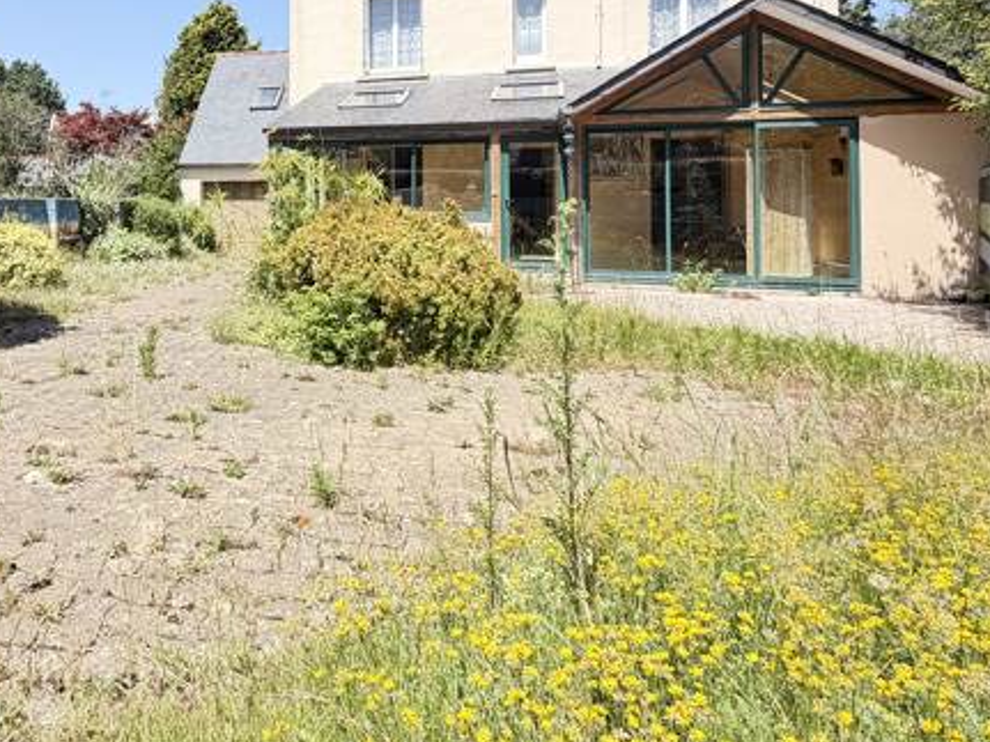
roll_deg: +0.3
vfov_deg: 50.9
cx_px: 262
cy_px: 188
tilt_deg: +2.2
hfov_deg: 63.8
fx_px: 743
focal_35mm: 26
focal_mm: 2.22
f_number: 2.2
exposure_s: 1/502
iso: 64
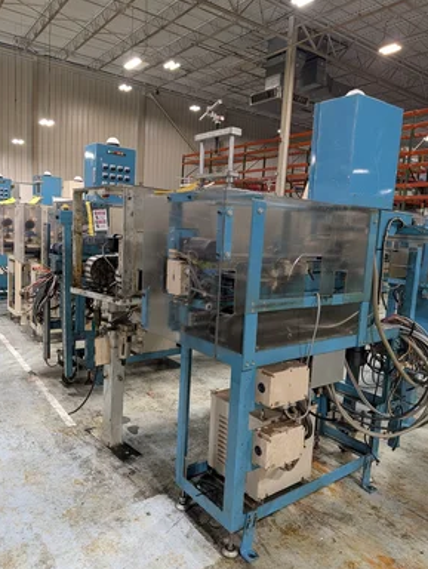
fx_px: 411
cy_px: 282
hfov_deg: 55.0
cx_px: 214
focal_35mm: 25
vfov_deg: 69.3
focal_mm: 6.9
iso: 291
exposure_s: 1/248
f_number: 1.68
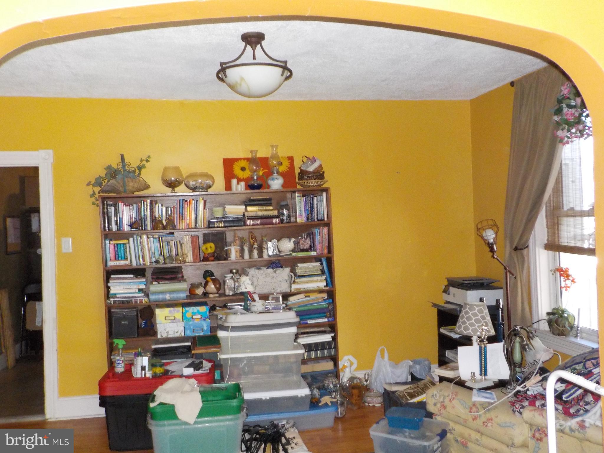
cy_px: 226
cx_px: 302
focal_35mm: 30
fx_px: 523
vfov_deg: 46.8
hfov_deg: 60.0
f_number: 3.3
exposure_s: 1/30
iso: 450
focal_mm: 4.1
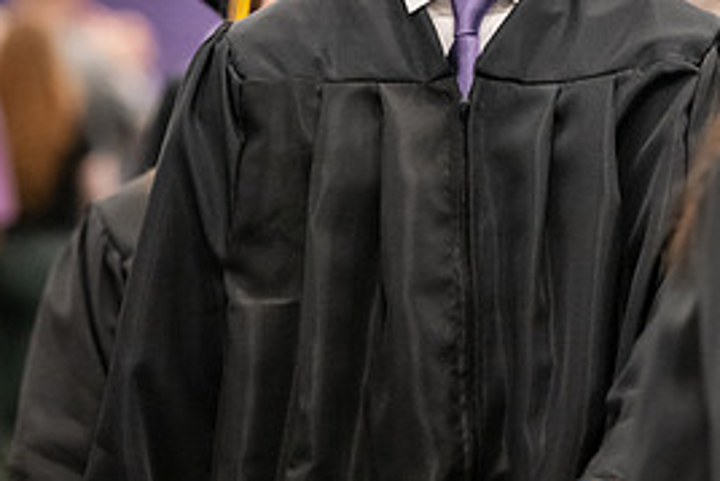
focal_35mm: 346
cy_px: -17
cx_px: 467
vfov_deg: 4.0
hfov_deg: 6.0
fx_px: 6923
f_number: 3.2
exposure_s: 1/200
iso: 3200
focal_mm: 160
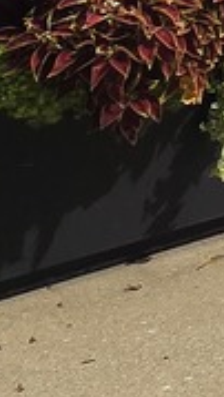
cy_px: -204
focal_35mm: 114
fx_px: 1201
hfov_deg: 8.1
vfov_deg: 16.9
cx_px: 796
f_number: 2.2
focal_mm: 2.2
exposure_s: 1/3559
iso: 50
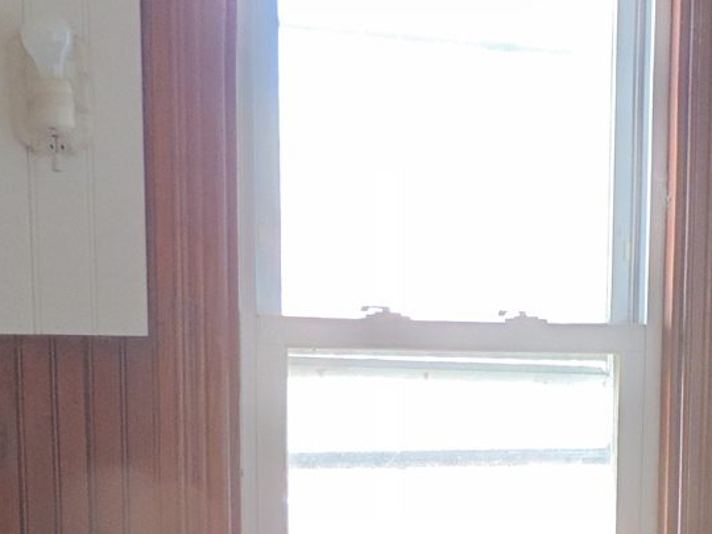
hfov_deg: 29.5
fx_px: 1316
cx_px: 574
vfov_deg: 22.1
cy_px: 535
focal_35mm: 64
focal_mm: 4.3
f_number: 3
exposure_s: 1/15
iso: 800
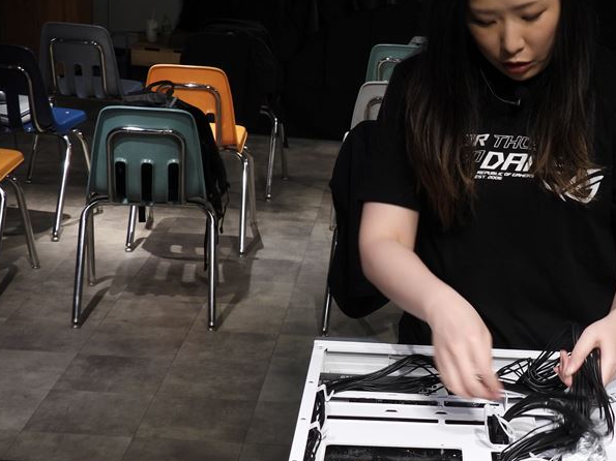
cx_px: 504
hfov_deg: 25.8
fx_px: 1317
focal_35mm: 74
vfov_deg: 19.9
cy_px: 276
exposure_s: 1/30
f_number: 3.2
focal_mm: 7.7
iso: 100
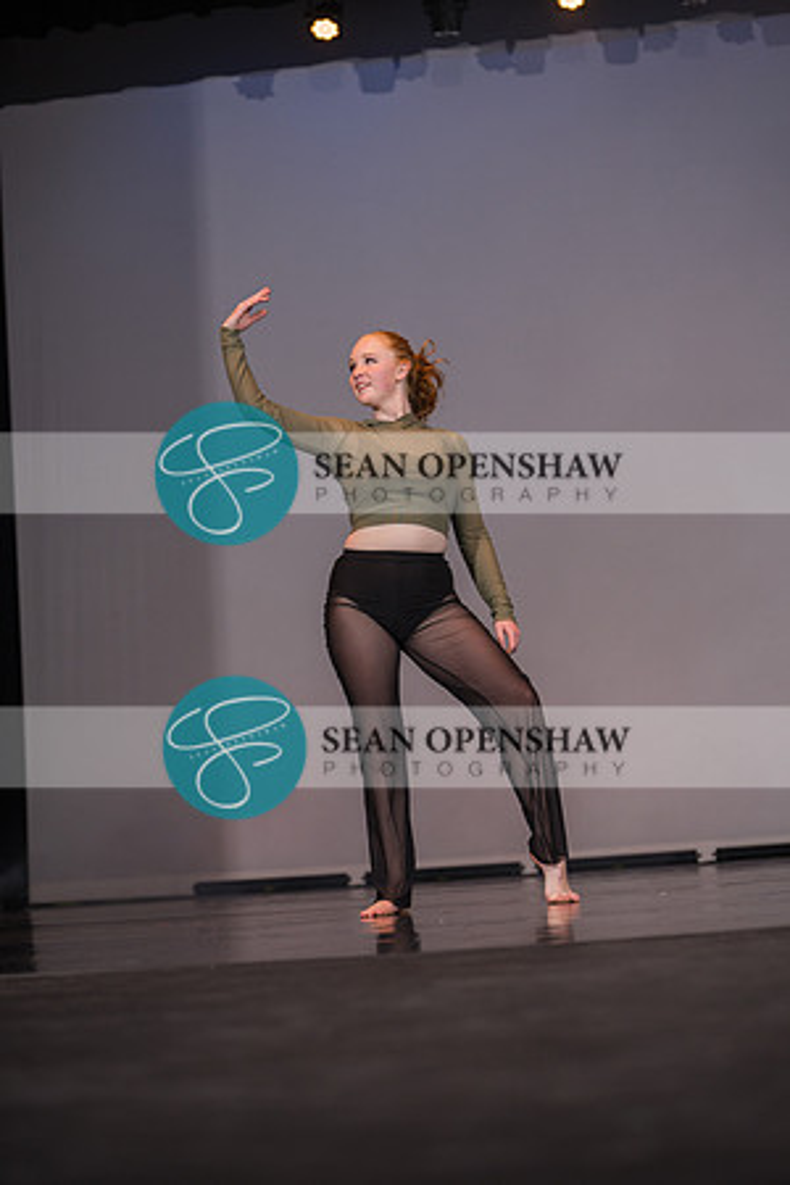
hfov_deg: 19.5
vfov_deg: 28.8
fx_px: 2304
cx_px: 395
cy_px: 592
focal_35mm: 70
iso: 400
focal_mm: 70
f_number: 3.2
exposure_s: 1/500
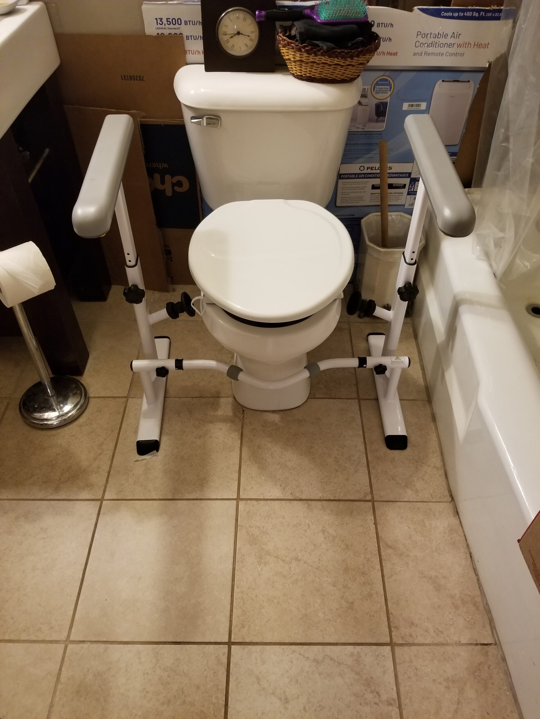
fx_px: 541
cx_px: 270
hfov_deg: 53.1
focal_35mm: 26
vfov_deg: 67.3
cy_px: 360
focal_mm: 4.3
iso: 250
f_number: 1.7
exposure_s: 1/12
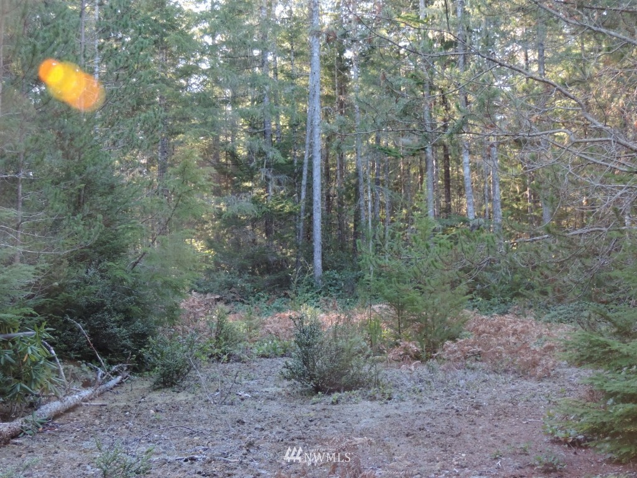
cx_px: 318
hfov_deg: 38.2
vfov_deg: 29.1
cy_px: 239
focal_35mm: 50
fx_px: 920
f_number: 3.6
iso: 220
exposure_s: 1/50
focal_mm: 8.9
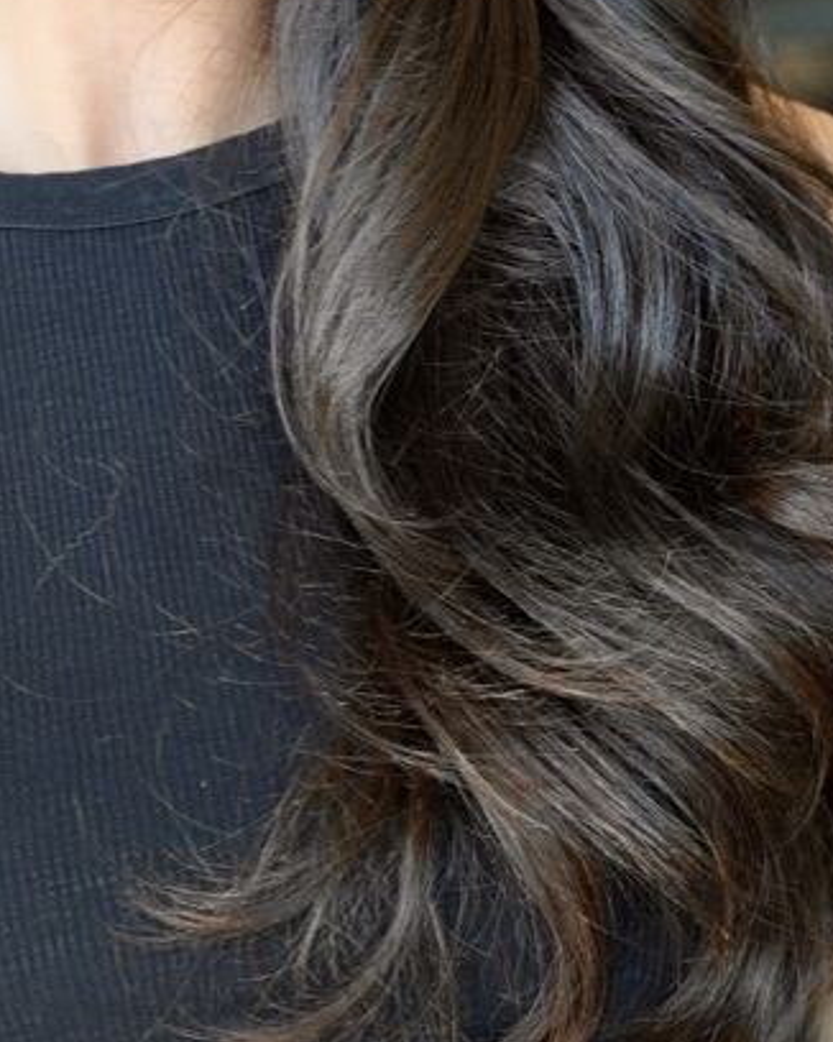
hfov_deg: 7.6
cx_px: 203
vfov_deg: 9.5
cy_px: -8
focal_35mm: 203
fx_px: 6261
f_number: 4
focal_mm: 63
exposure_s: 1/160
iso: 500
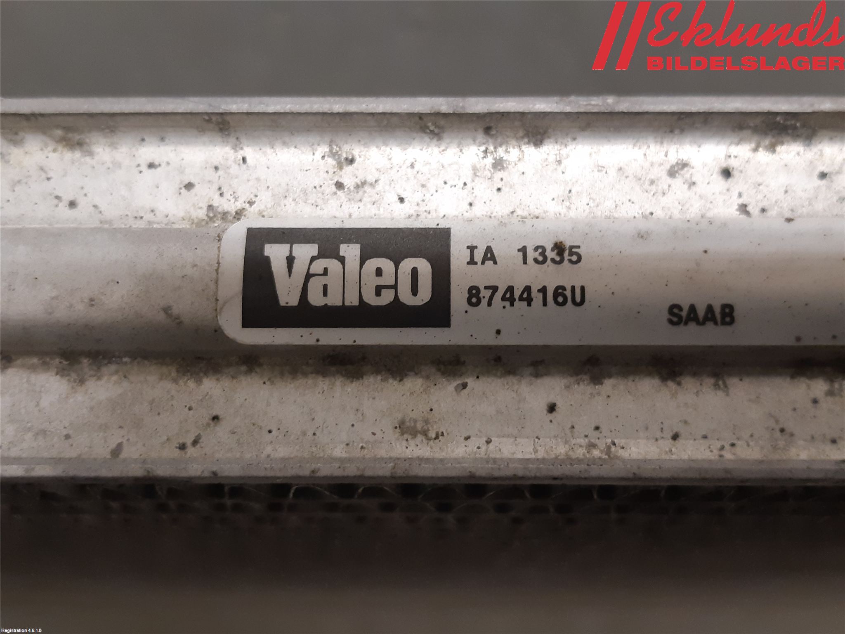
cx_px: 422
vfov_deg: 53.1
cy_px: 317
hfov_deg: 67.3
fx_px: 635
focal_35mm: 26
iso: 160
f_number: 1.7
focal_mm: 3.93
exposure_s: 1/50
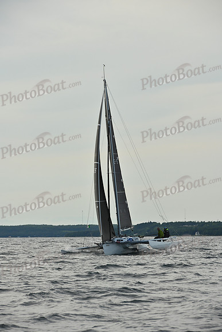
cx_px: 111
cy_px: 166
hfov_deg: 6.9
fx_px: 1849
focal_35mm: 200
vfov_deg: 10.3
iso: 320
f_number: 9
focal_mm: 200
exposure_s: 1/1000
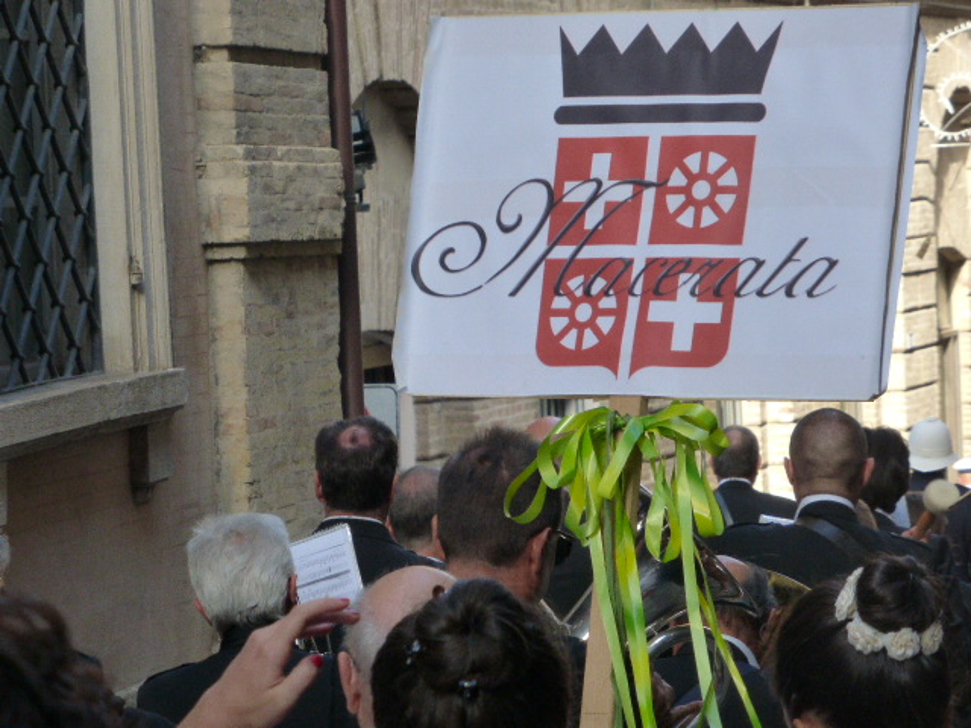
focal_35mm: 170
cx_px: 486
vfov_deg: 8.7
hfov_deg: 11.6
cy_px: 364
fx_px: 4769
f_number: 5.4
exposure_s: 1/160
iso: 400
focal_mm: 27.6
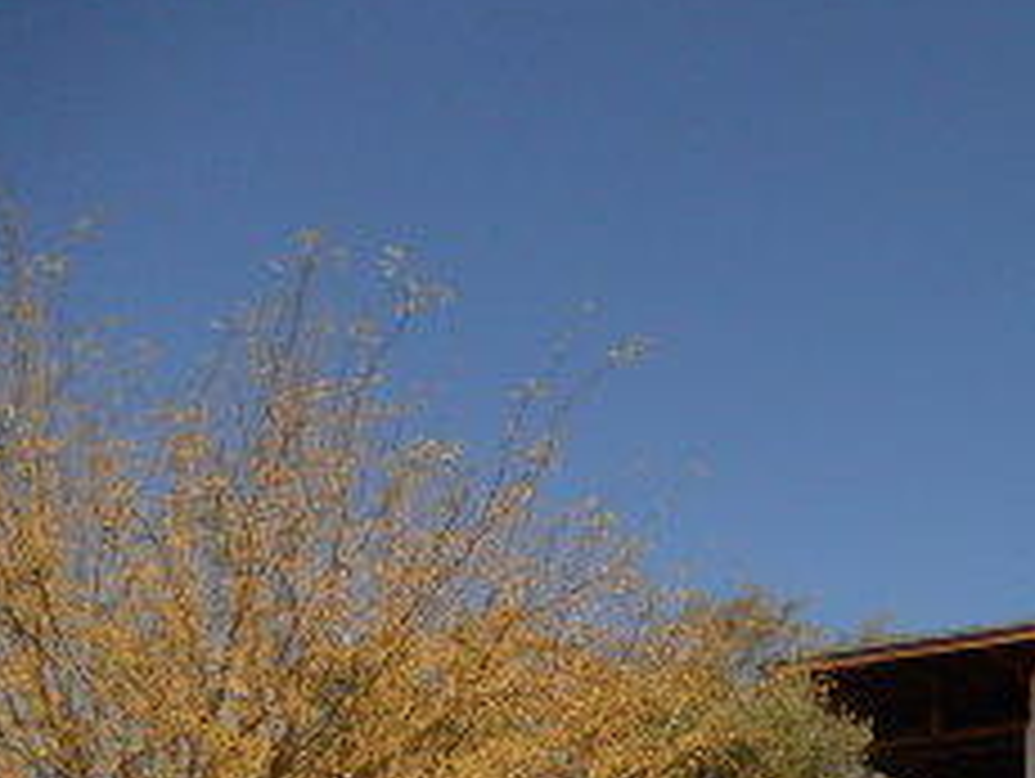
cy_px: 1052
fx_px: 2245
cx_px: 1400
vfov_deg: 18.2
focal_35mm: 75
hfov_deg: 22.7
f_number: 3.2
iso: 80
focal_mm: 4.9
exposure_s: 1/1250
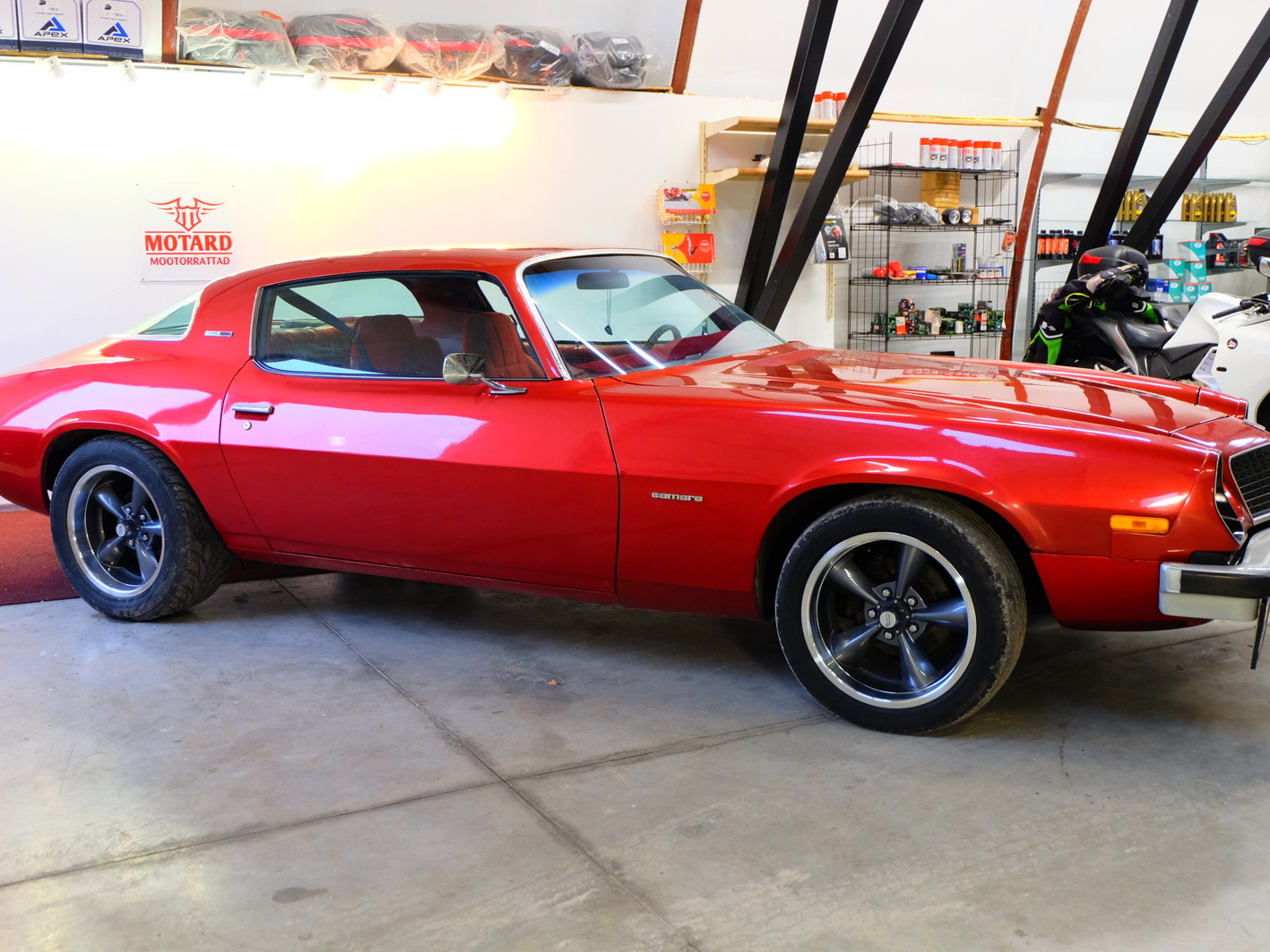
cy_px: 477
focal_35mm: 38
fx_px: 1394
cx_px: 634
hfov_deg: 49.0
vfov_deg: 37.7
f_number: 4.2
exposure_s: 1/25
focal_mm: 23.2
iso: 800
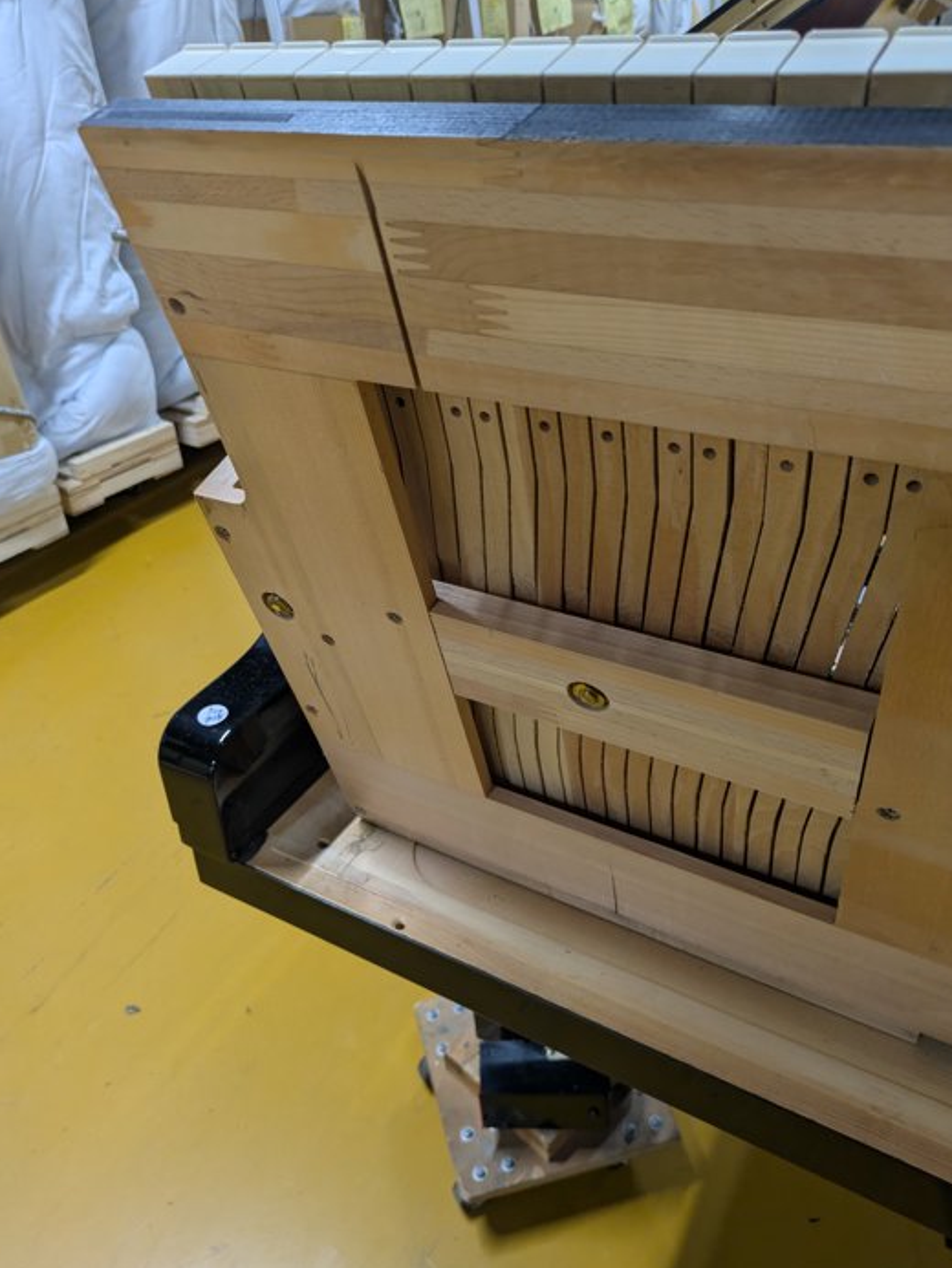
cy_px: 646
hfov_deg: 53.1
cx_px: 466
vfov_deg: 67.3
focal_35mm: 26
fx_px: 953
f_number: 1.89
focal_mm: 5.43
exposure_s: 1/40
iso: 184
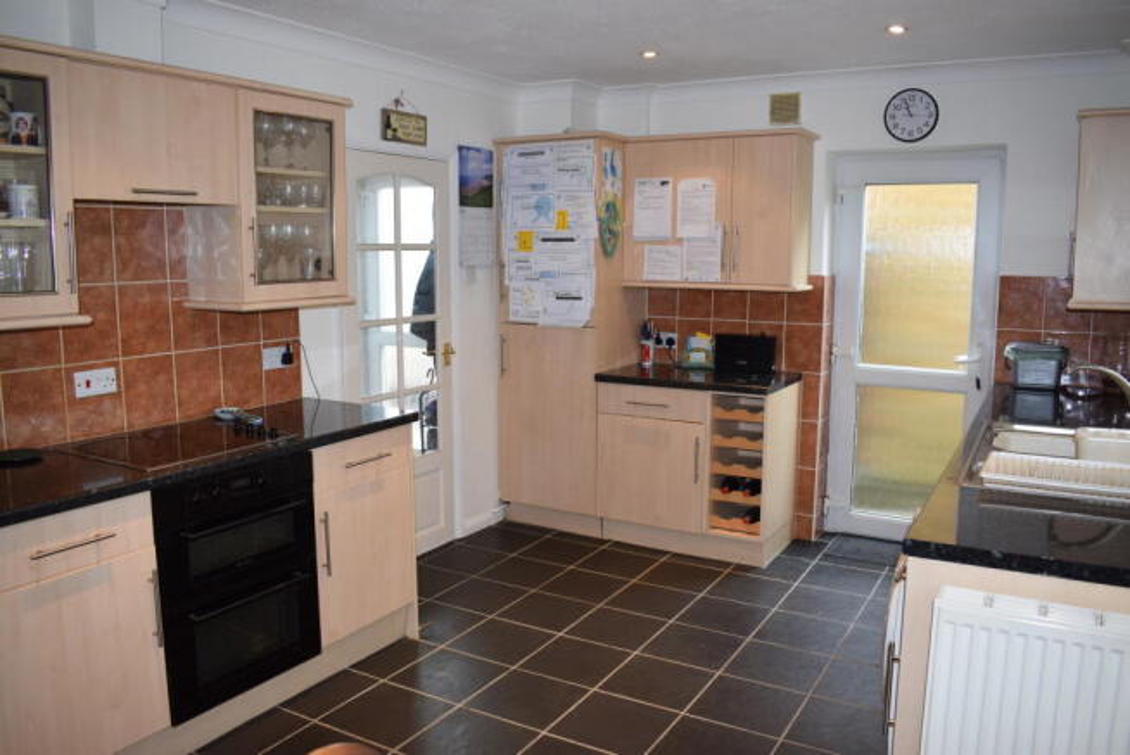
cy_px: 378
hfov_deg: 67.3
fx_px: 848
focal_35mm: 27
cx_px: 565
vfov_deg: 48.0
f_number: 5
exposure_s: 1/80
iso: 800
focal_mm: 18
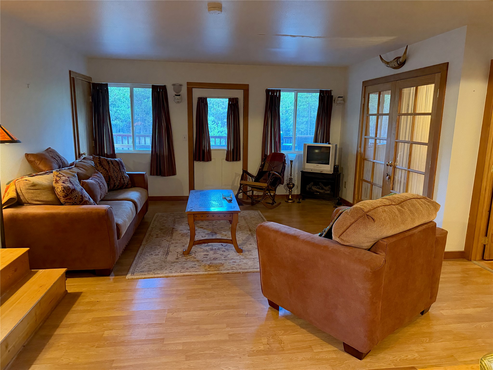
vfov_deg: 56.8
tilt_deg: -11.3
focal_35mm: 24
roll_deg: +0.2
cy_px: 185
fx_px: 342
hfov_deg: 71.6
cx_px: 246
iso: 800
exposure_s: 1/60
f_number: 1.78
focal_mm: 6.76
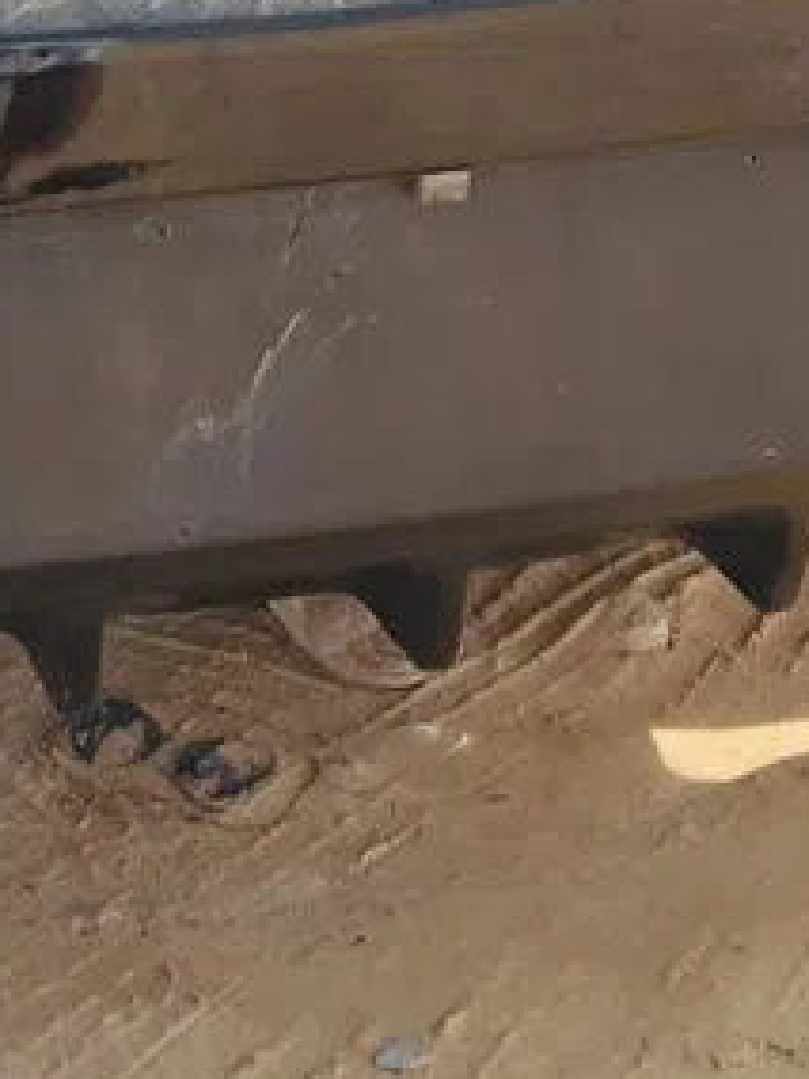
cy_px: -443
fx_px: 3895
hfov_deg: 11.8
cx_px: 285
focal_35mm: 125
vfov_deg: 14.9
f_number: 1.5
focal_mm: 5.7
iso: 50
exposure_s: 1/2632
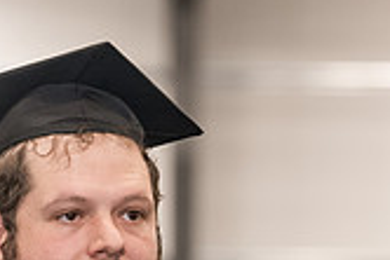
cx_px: 92
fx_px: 4402
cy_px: 327
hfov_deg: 5.1
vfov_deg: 3.4
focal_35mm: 406
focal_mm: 116
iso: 2000
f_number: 3.2
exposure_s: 1/200
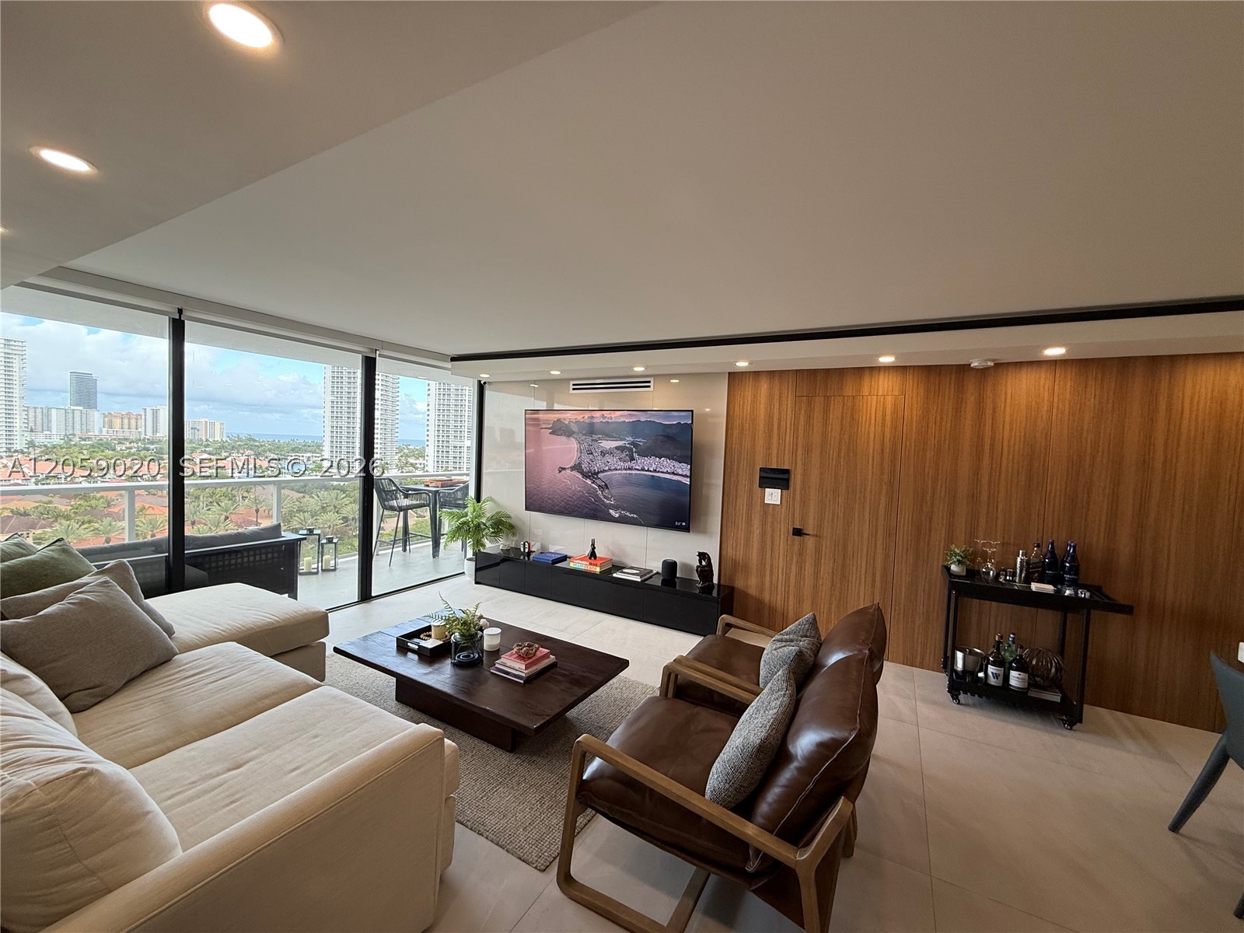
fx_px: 503
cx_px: 622
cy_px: 466
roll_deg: -1.9
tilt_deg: -2.1
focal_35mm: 14
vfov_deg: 85.7
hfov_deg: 102.1
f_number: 2.2
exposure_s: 1/120
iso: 125
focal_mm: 2.22
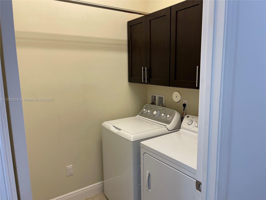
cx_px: 133
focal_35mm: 26
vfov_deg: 53.1
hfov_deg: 67.3
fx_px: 200
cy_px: 100
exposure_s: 1/120
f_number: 1.6
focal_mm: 5.1
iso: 100
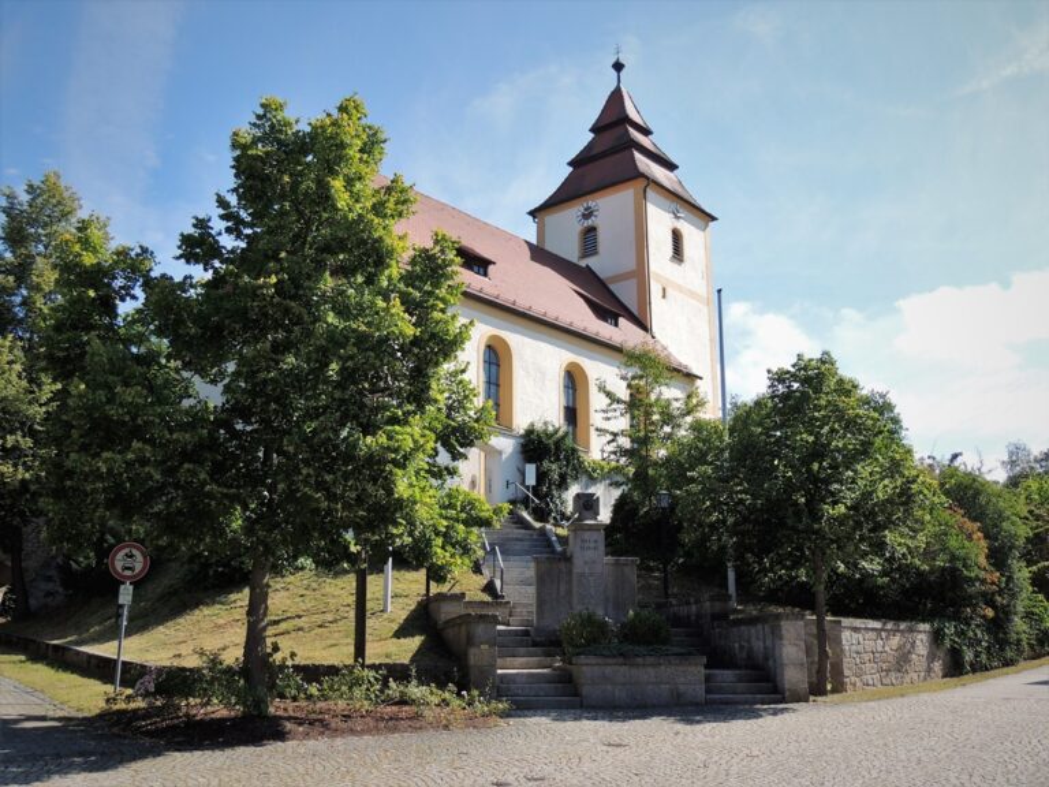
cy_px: 394
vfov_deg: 40.7
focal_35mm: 35
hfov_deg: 52.6
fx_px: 1061
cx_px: 524
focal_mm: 6.2
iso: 100
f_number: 3.3
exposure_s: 1/800
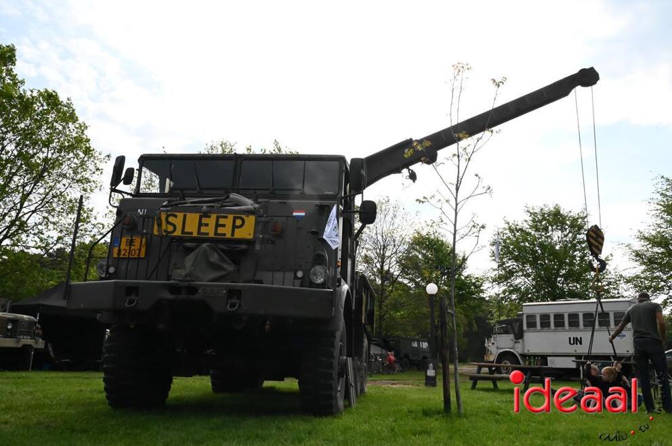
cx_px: 336
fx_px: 653
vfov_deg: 37.8
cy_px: 223
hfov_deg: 54.5
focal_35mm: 35
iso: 12800
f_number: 22
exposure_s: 1/3200
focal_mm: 35
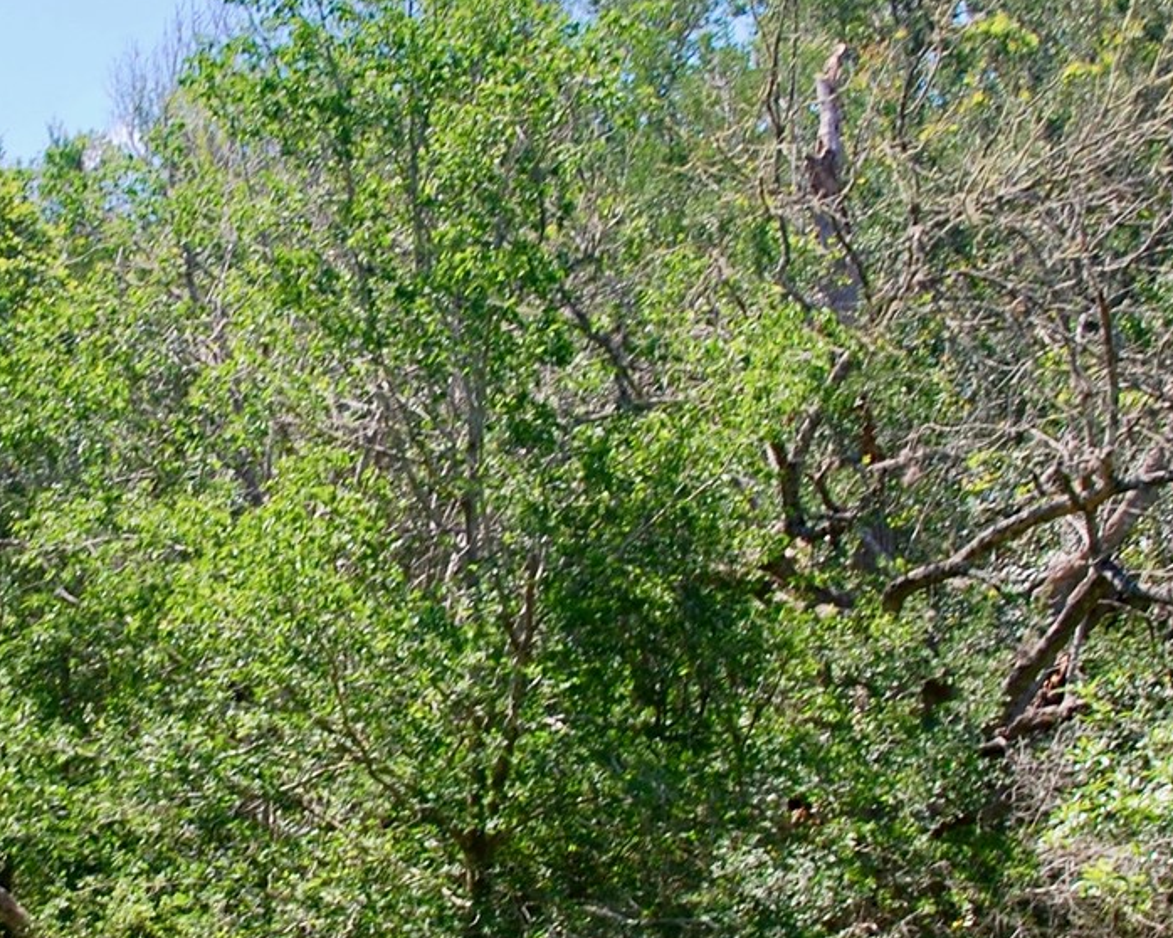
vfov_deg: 14.1
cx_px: 250
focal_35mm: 109
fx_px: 3799
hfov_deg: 17.4
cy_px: 617
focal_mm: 25
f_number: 7.1
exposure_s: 1/200
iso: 100
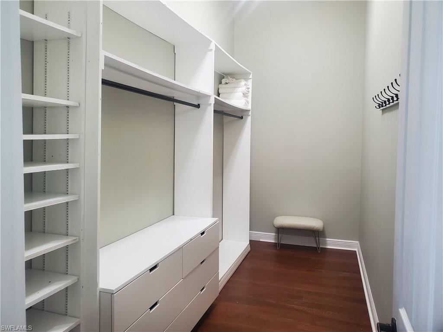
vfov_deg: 53.1
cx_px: 222
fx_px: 333
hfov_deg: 67.3
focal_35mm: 26
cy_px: 166
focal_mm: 4.3
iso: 200
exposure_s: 1/40
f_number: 2.4
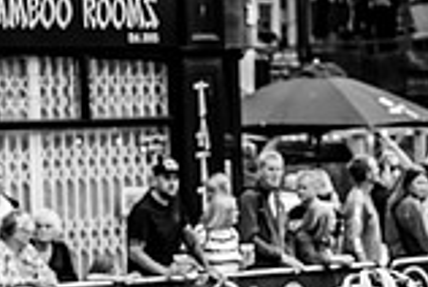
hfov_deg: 7.6
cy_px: 435
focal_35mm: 271
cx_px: 268
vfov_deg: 5.1
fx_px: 3228
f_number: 3.5
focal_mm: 74
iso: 500
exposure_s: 1/800
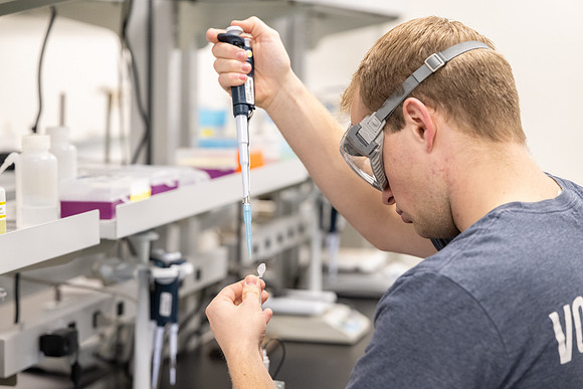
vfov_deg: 14.9
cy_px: 189
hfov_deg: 22.2
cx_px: 300
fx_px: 1485
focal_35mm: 92
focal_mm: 89
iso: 2500
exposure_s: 1/250
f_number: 4
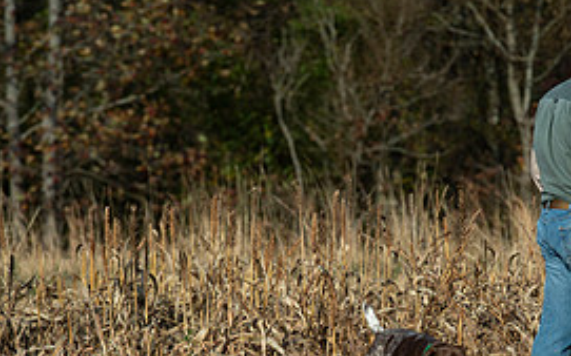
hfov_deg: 5.2
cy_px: 362
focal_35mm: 404
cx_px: 356
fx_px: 6283
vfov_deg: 3.2
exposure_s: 1/500
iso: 125
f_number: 5.6
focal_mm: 185
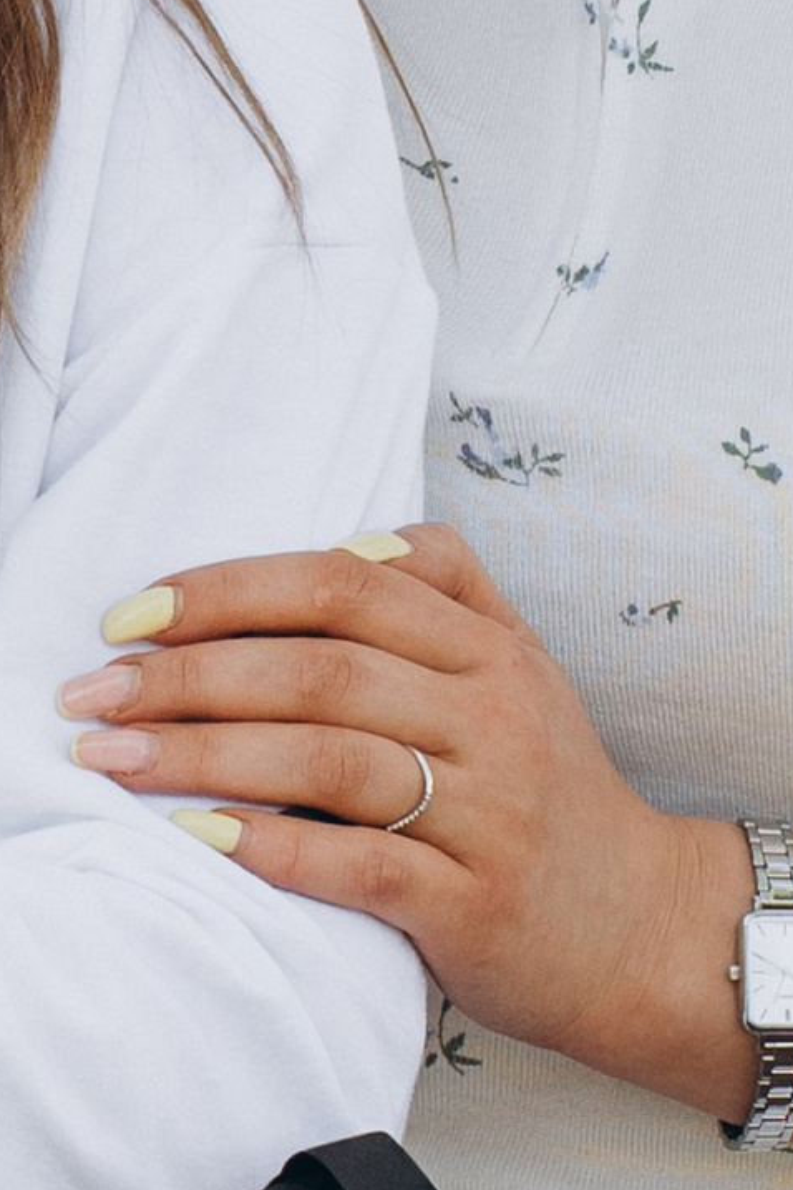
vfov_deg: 4.1
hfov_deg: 2.8
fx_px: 16453
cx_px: -116
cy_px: 80
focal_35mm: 498
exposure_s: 1/250
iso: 500
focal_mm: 62
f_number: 6.3
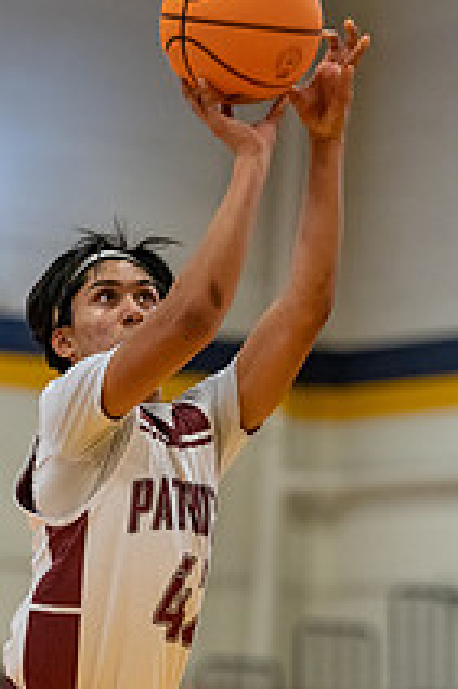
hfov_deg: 5.1
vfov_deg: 7.6
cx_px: 45
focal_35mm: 270
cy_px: 614
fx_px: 5161
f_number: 2.8
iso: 5000
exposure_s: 1/1000
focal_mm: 127
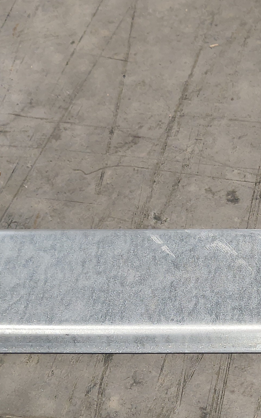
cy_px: 339
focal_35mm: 70
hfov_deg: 17.2
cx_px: 363
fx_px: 797
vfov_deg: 28.7
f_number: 1.7
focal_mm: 4.68
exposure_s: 1/60
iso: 988
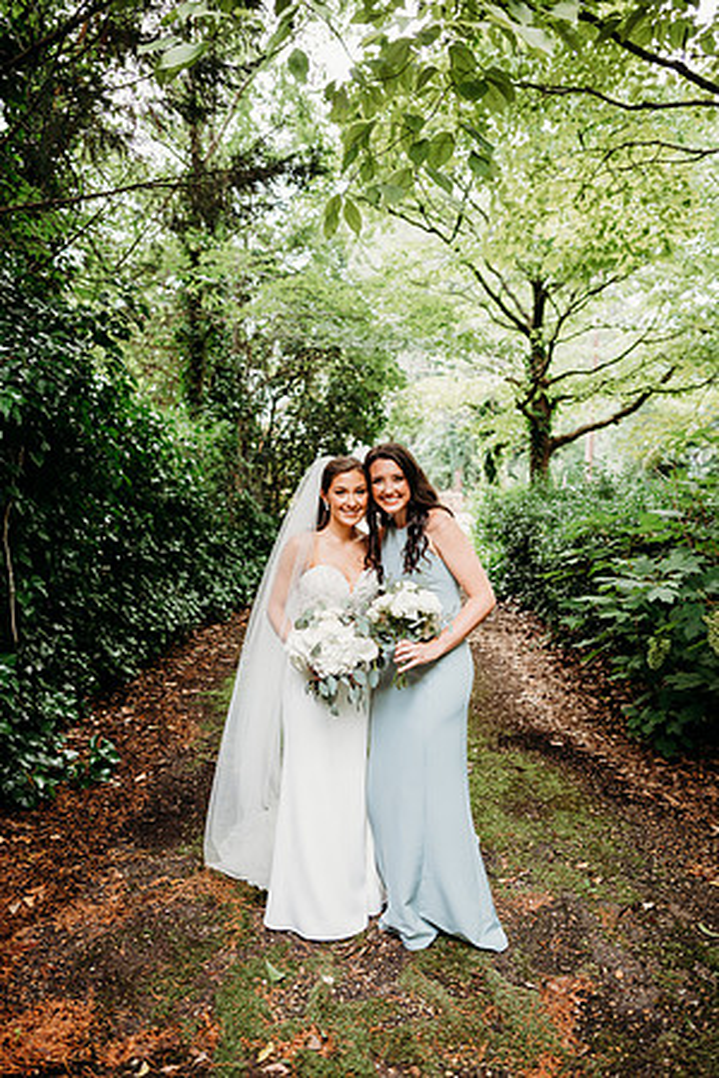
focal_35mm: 24
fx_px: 719
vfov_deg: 73.7
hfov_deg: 53.1
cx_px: 360
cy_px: 539
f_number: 2.5
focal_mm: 24
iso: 160
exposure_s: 1/160
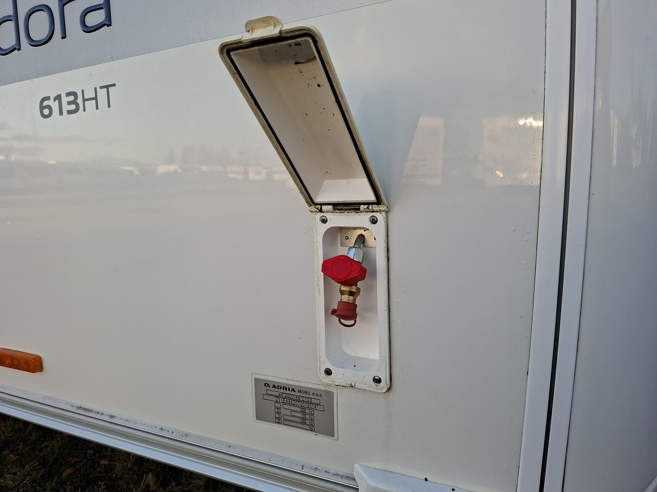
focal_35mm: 23
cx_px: 328
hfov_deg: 73.9
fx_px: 437
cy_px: 246
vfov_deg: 58.9
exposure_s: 1/311
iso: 50
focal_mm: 5.54
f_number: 1.8
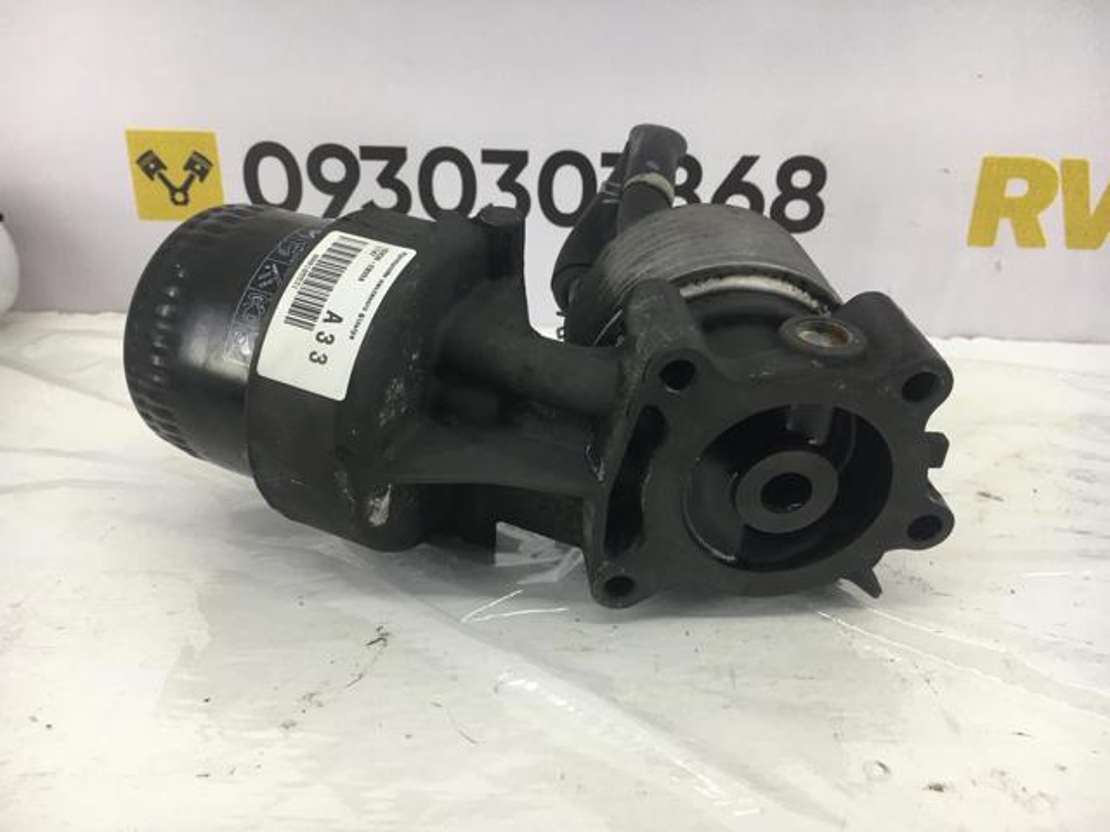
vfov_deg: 48.2
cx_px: 555
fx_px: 930
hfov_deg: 61.7
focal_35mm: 29
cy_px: 416
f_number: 2.2
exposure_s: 1/33
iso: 25
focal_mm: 4.15
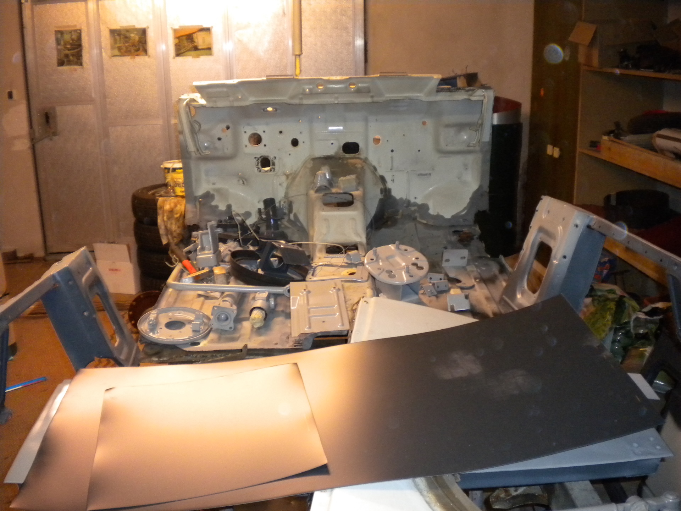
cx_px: 340
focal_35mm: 35
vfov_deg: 40.7
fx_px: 689
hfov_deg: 52.6
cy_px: 256
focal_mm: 6.3
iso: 400
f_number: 3.1
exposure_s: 1/30
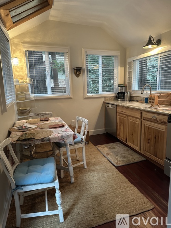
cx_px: 86
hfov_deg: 56.8
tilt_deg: -10.3
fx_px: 158
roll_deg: +1.5
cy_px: 114
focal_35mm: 24
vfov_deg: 71.6
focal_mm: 6.86
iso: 500
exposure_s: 1/60
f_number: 1.78
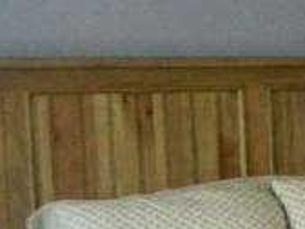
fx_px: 1339
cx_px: 812
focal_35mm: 152
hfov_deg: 10.5
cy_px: 189
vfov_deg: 9.7
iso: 400
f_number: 3.1
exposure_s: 1/20
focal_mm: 4.5
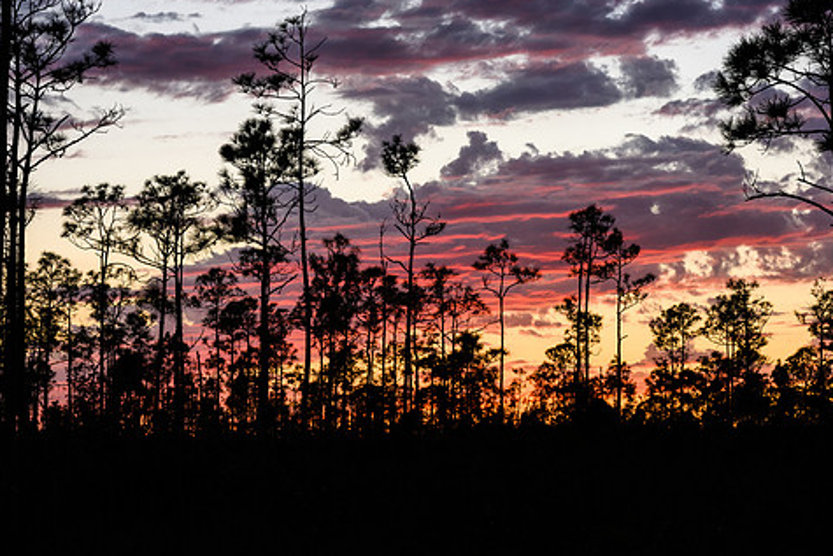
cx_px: 446
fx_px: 2245
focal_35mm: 97
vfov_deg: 14.1
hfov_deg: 21.0
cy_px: 276
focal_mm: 79
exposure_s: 1/60
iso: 500
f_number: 14
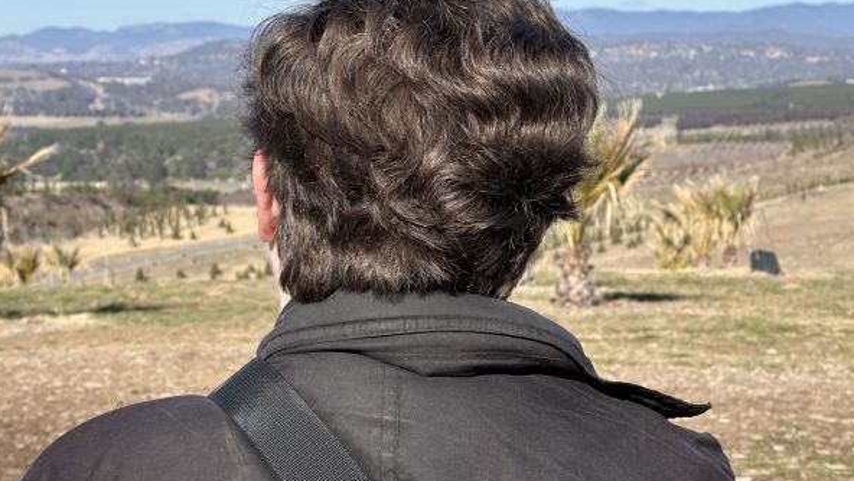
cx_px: 427
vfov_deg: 14.2
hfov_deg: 25.0
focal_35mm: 85
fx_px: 1925
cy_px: 179
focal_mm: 9
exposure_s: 1/576
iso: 32
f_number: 2.8
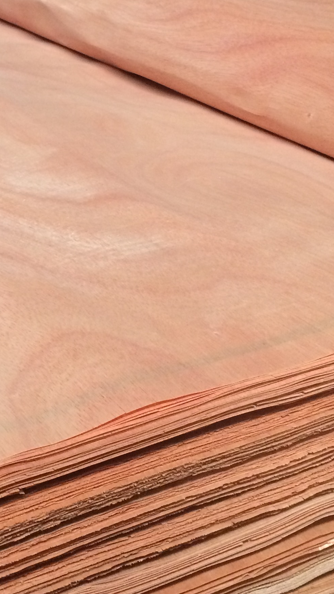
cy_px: 209
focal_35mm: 59
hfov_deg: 20.1
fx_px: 929
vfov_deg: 35.2
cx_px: 63
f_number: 2.2
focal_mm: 4.15
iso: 250
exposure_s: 1/17
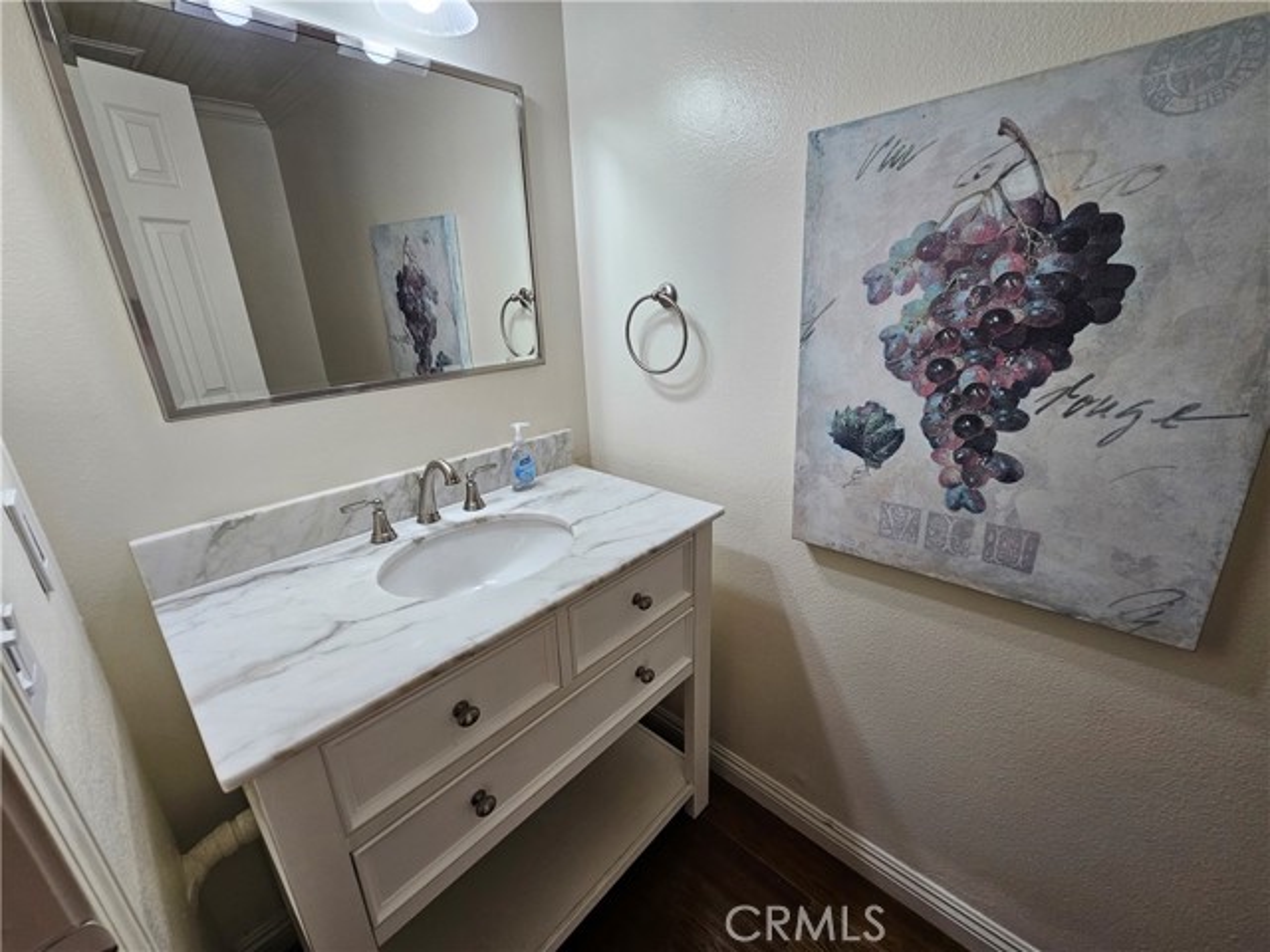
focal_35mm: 13
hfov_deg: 106.2
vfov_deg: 89.9
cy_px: 476
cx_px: 635
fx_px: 477
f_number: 2.2
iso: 100
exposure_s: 1/60
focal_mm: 2.2
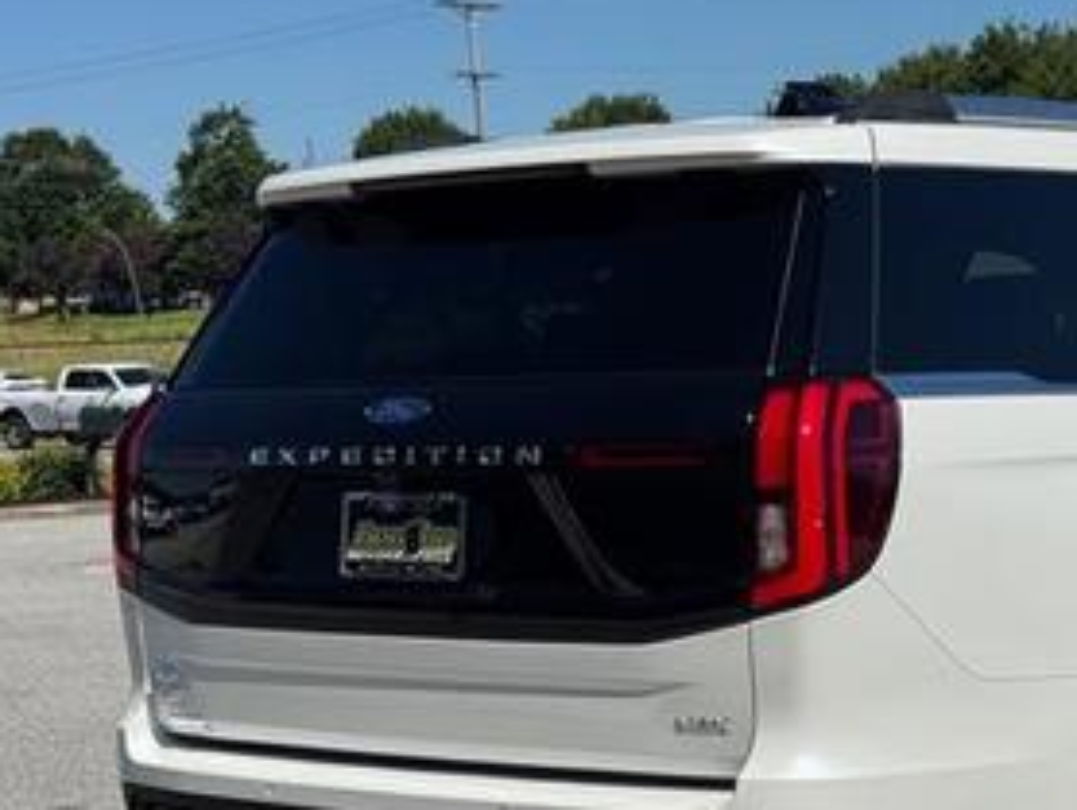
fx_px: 2709
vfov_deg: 16.9
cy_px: 581
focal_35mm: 87
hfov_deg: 22.1
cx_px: 907
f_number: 1.78
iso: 64
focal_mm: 6.76
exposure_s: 1/9009
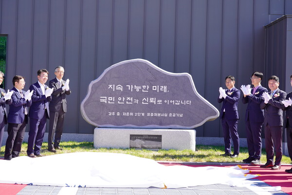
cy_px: 98
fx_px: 454
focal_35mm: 56
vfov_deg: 24.2
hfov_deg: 35.6
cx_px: 146
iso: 100
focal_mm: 56
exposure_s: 1/100
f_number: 7.1
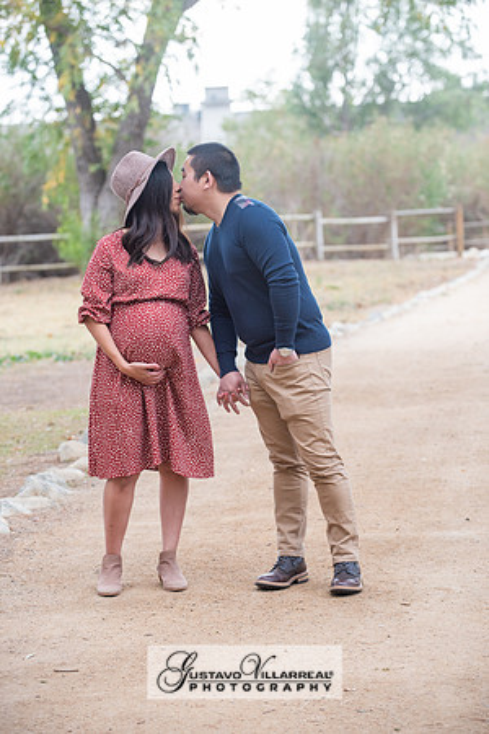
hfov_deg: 11.0
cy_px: 367
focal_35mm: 125
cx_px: 244
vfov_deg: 16.4
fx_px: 2547
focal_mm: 125
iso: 640
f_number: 4.5
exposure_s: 1/160
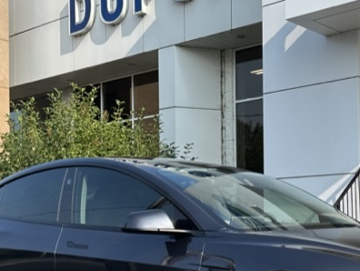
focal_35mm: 62
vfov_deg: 23.4
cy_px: 211
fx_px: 646
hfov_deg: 30.9
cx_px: 243
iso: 80
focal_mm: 6.86
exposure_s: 1/2732
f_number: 1.78
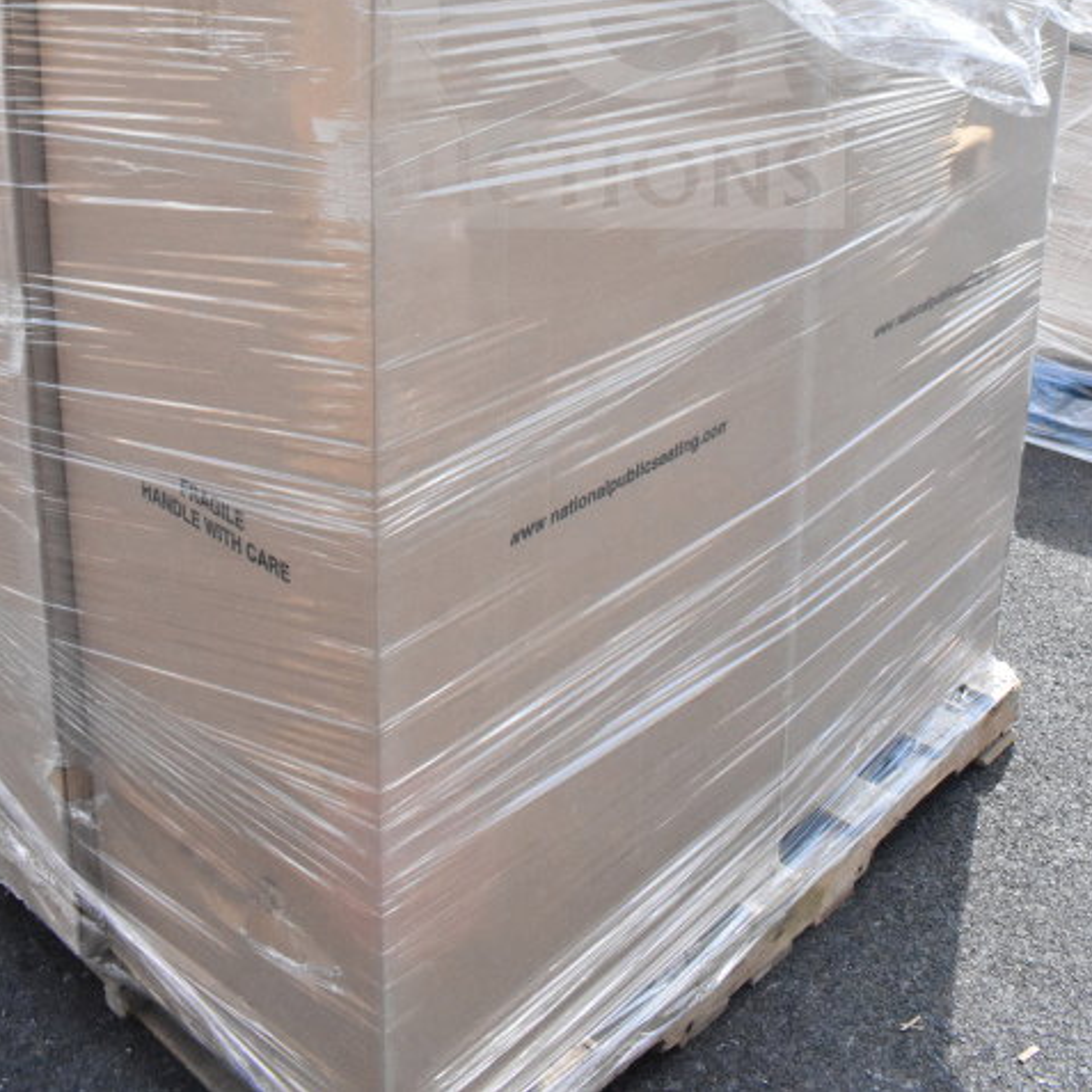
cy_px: 47
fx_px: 1570
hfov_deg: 38.3
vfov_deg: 35.4
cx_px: 586
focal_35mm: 44
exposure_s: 1/1000
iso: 6400
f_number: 16
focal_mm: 18
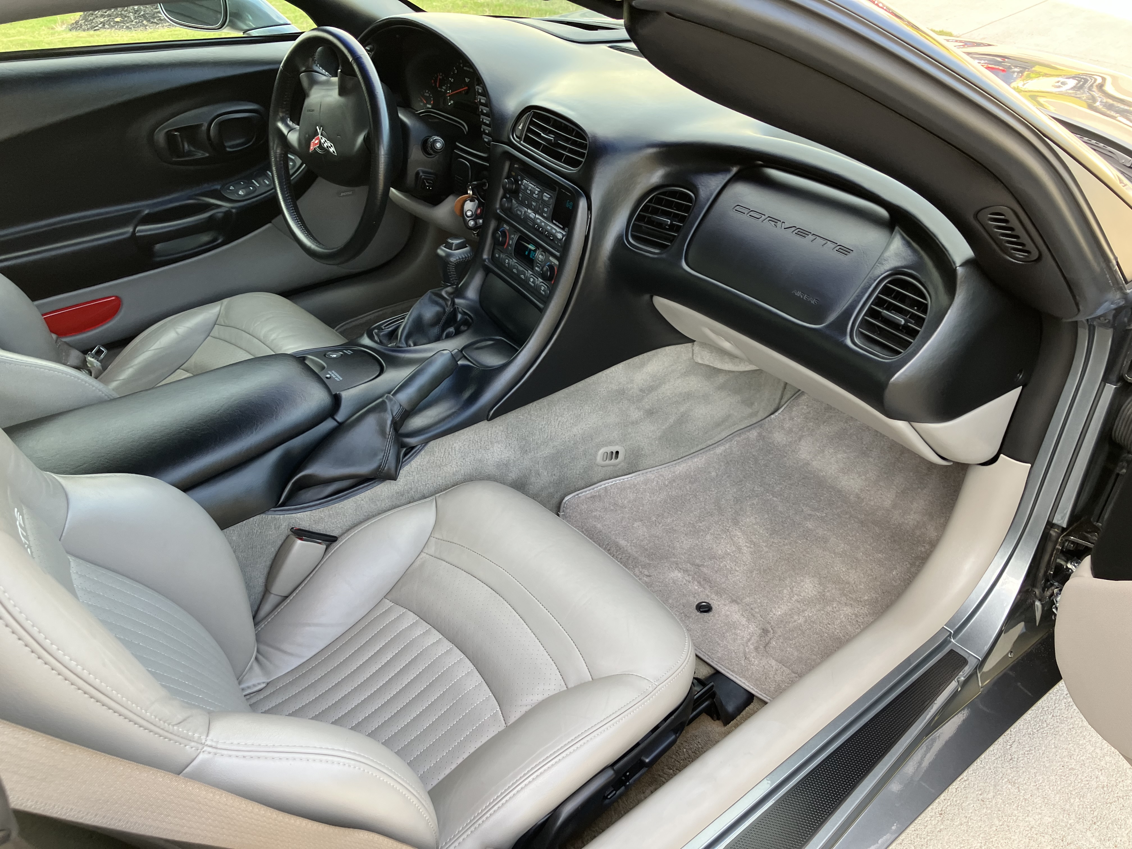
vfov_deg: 49.7
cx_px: 566
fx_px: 916
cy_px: 424
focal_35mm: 28
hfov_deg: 63.4
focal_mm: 3.99
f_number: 1.8
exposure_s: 1/120
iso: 40
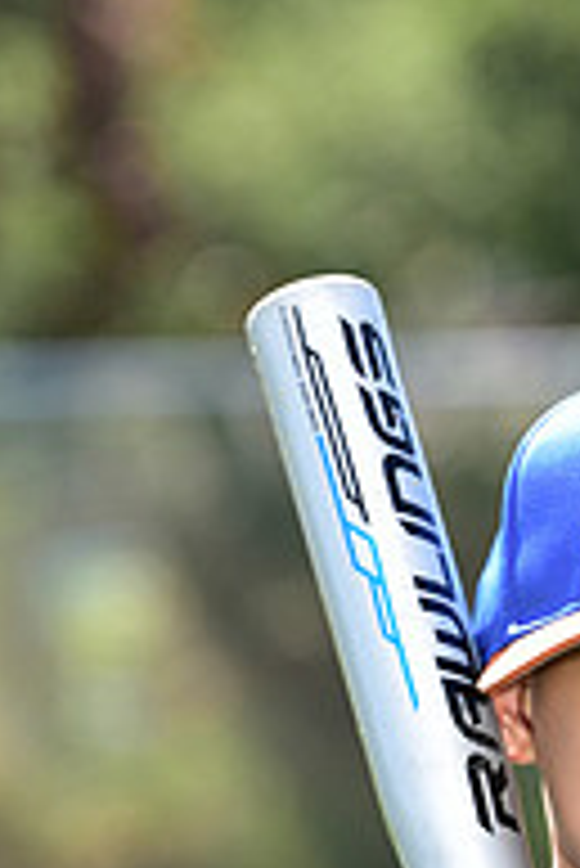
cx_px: 681
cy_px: 1106
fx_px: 14473
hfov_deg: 2.3
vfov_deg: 3.4
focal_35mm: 600
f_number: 5.6
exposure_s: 1/160
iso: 100
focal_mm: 200
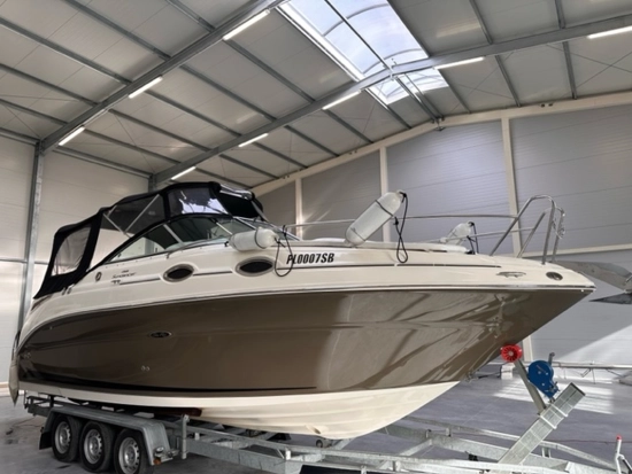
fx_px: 438
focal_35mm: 24
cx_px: 316
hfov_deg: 71.6
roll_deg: +1.4
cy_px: 237
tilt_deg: +9.0
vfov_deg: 56.9
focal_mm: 6.86
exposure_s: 1/199
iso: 80
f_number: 1.78
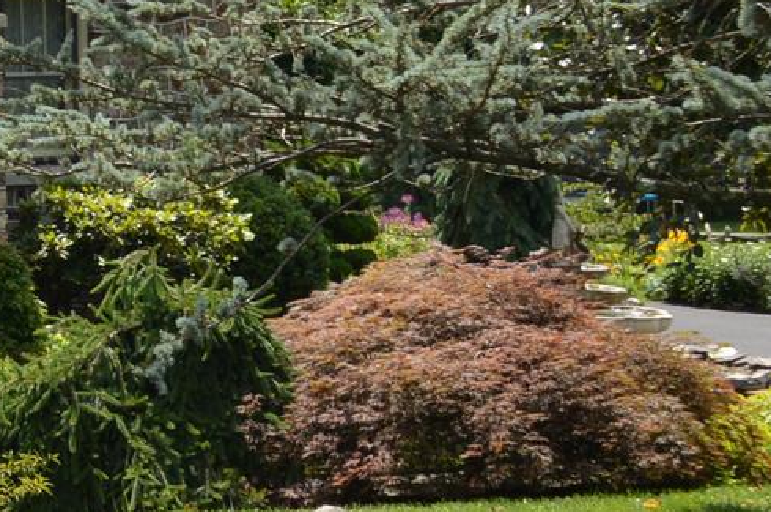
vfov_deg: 9.9
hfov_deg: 13.6
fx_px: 2951
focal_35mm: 138
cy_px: 78
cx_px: -546
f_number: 9
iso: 100
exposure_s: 1/200
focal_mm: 22
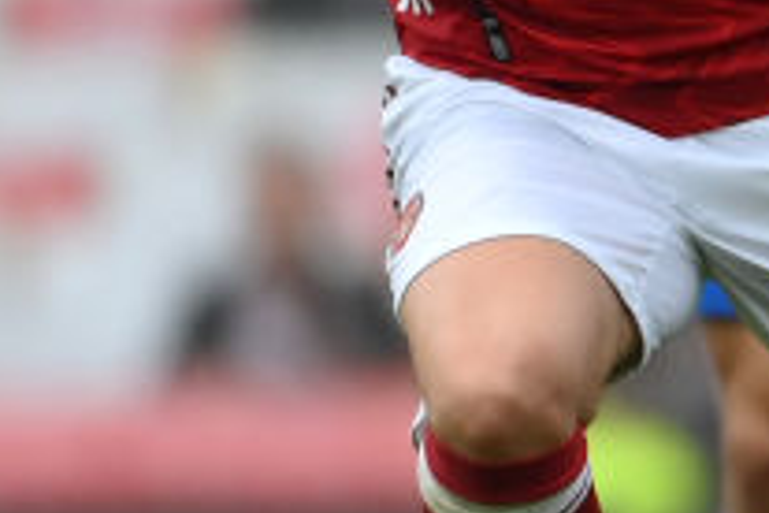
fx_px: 52715
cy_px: -43
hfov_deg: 0.8
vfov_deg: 0.6
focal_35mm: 2468
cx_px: 1716
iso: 800
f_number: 4
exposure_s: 1/2000
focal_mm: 500
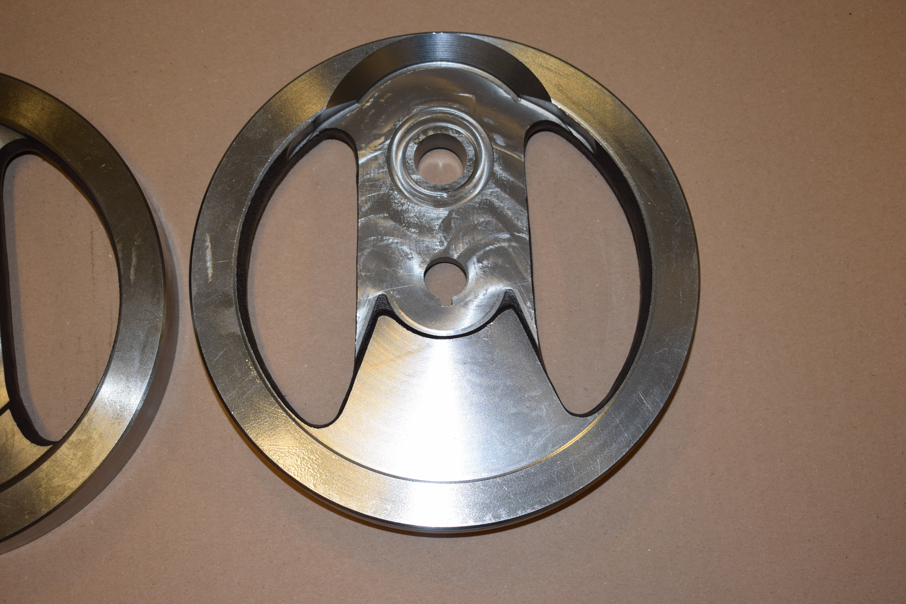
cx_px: 453
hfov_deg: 35.0
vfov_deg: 23.8
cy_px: 302
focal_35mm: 57
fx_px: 1435
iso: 320
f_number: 5
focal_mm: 38
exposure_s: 1/60
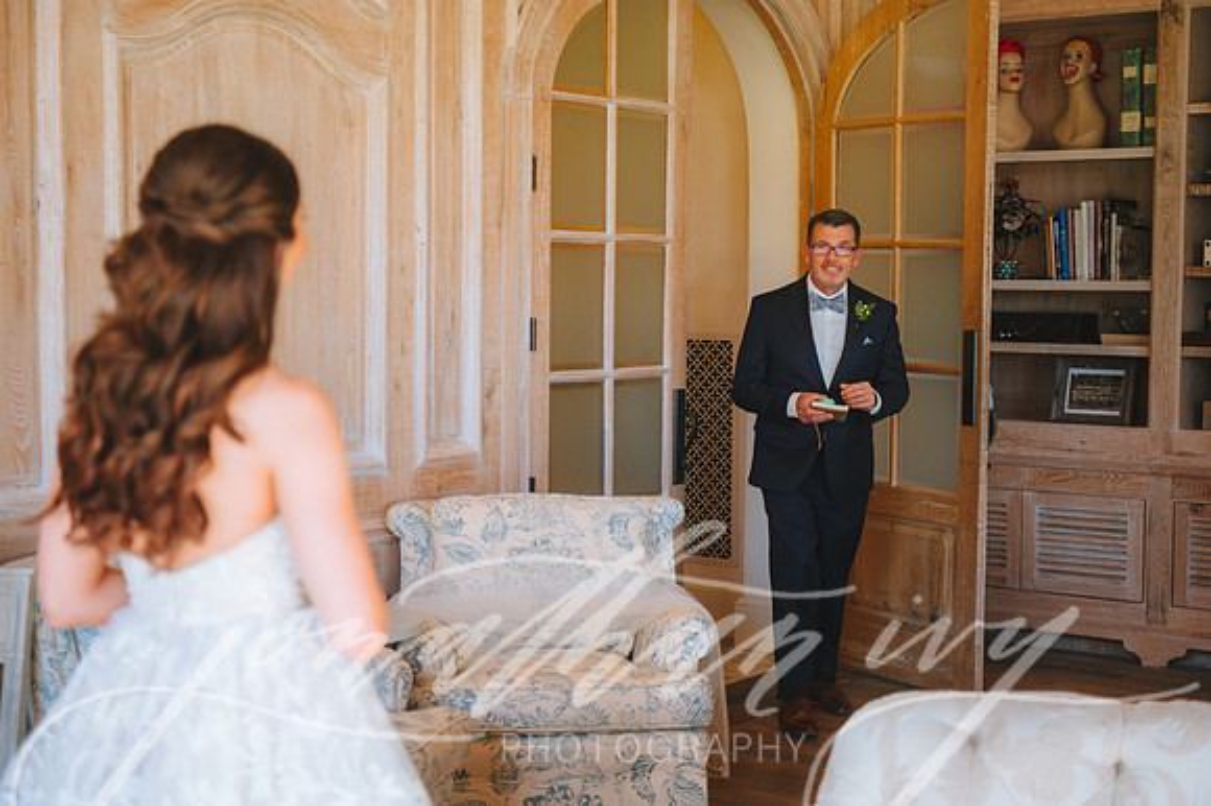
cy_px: 403
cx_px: 606
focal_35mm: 55
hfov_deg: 36.3
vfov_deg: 24.6
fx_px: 1849
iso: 1250
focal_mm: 55
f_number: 2.8
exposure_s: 1/320
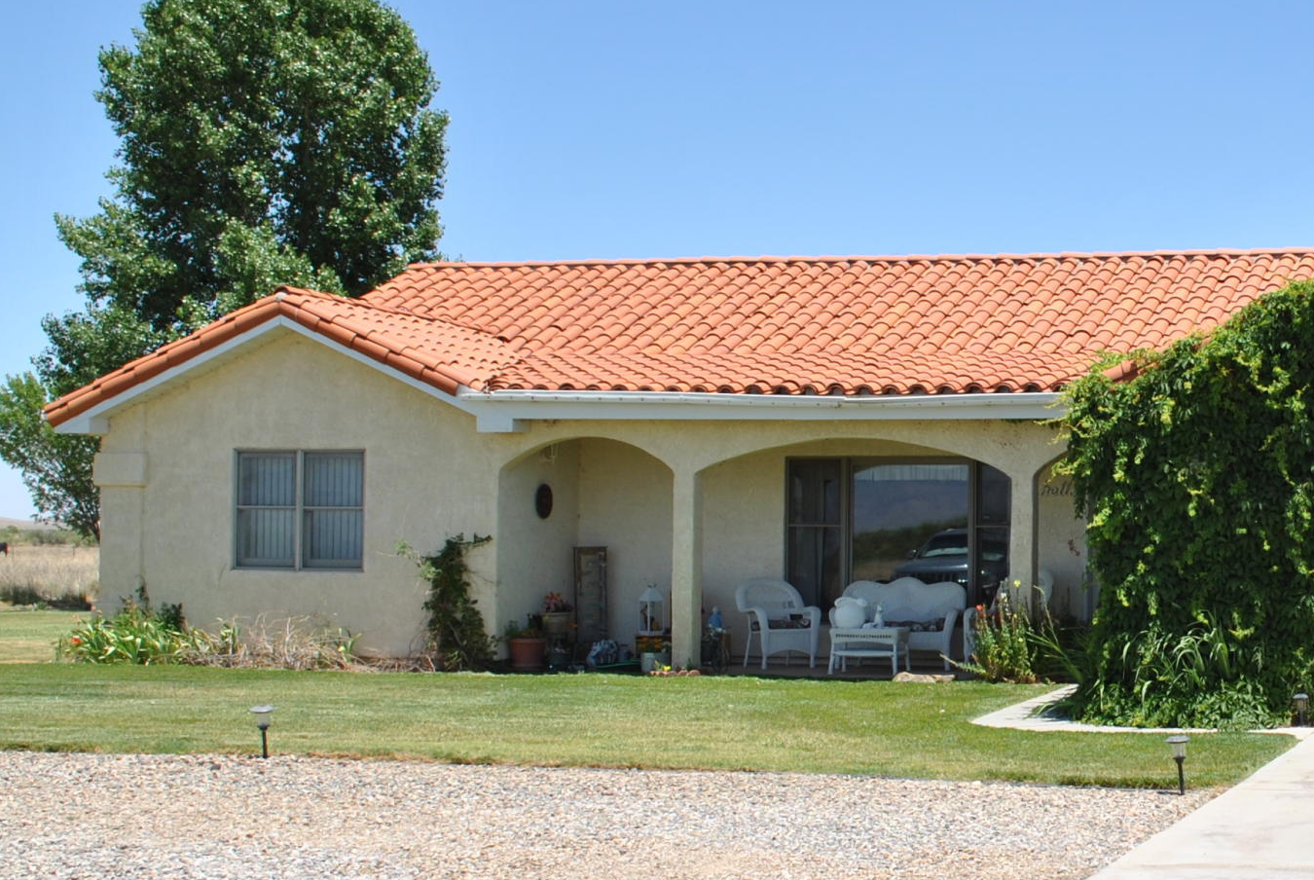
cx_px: 1157
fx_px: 2193
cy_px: 514
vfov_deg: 22.7
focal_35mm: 60
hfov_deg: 31.9
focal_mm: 18
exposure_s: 1/250
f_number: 8
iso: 100
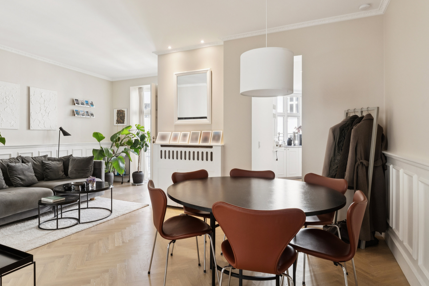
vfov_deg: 57.1
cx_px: 196
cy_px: 136
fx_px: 263
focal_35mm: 22
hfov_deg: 78.3
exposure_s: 1/30
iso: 400
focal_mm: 12.6
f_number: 7.1
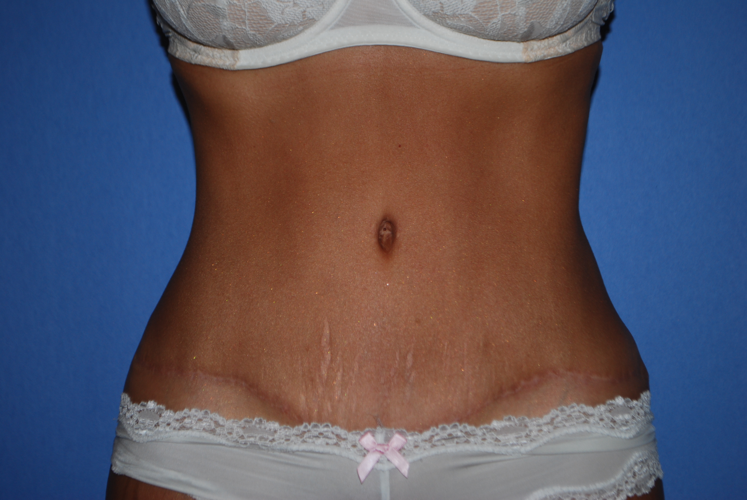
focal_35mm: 82
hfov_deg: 24.6
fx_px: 1714
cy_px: 250
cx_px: 374
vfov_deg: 16.6
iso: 200
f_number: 5.6
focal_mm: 55
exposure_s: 1/60
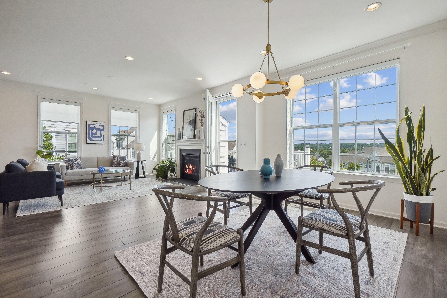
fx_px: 186
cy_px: 149
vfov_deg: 77.3
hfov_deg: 100.4
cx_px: 224
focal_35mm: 15
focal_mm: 10
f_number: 8
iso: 400
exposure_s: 1/320
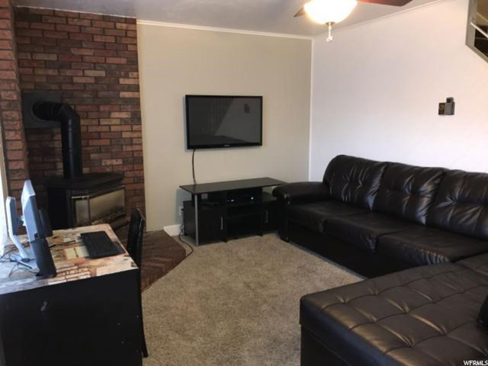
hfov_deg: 63.4
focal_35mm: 28
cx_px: 244
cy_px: 183
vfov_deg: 49.7
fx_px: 395
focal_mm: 3.99
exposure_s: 1/30
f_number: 1.8
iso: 80
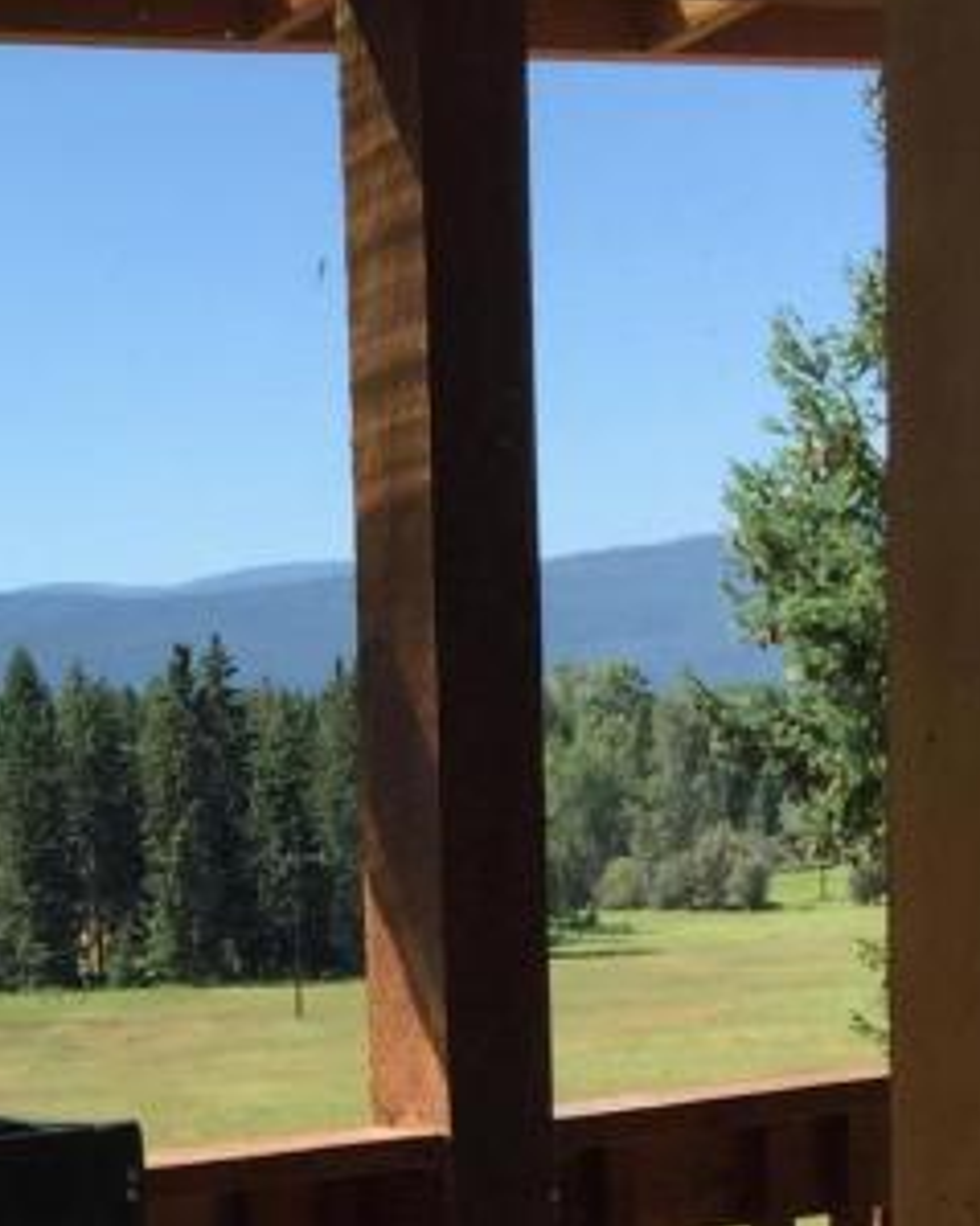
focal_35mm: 97
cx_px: -267
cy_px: 1365
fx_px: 3519
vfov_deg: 18.9
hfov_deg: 15.2
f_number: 2.2
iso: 32
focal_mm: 4.15
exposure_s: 1/1099
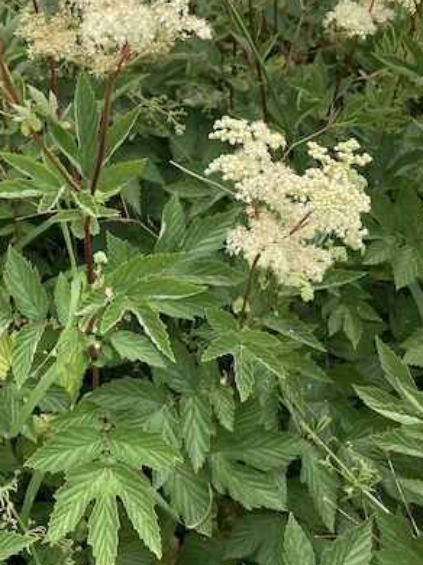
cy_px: 156
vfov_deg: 40.3
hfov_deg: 30.7
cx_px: 81
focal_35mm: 46
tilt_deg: -34.5
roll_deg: +0.5
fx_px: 750
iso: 20
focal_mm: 3.99
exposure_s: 1/631
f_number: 1.8
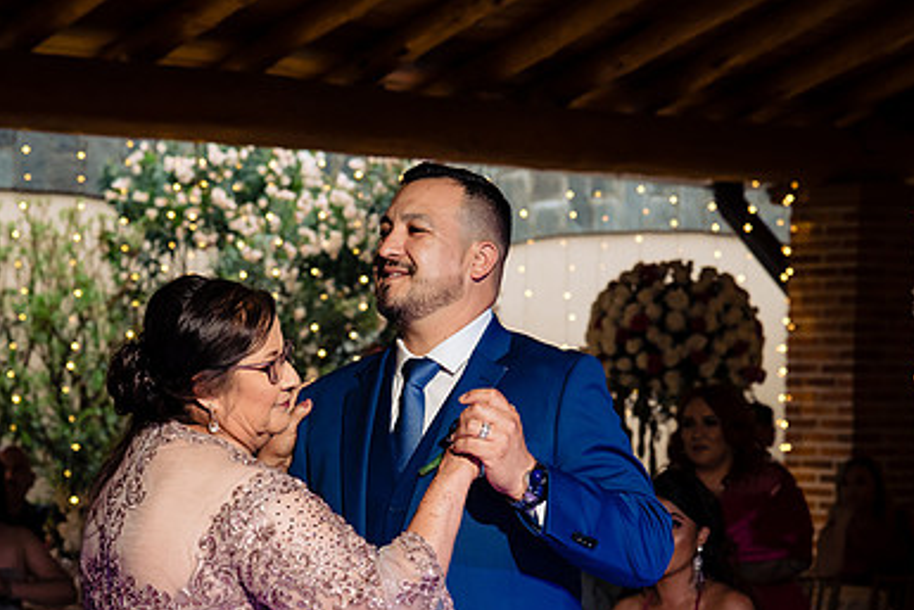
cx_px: 377
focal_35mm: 128
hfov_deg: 16.0
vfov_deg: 10.7
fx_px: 3251
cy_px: 438
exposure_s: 1/200
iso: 2000
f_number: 6.3
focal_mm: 85
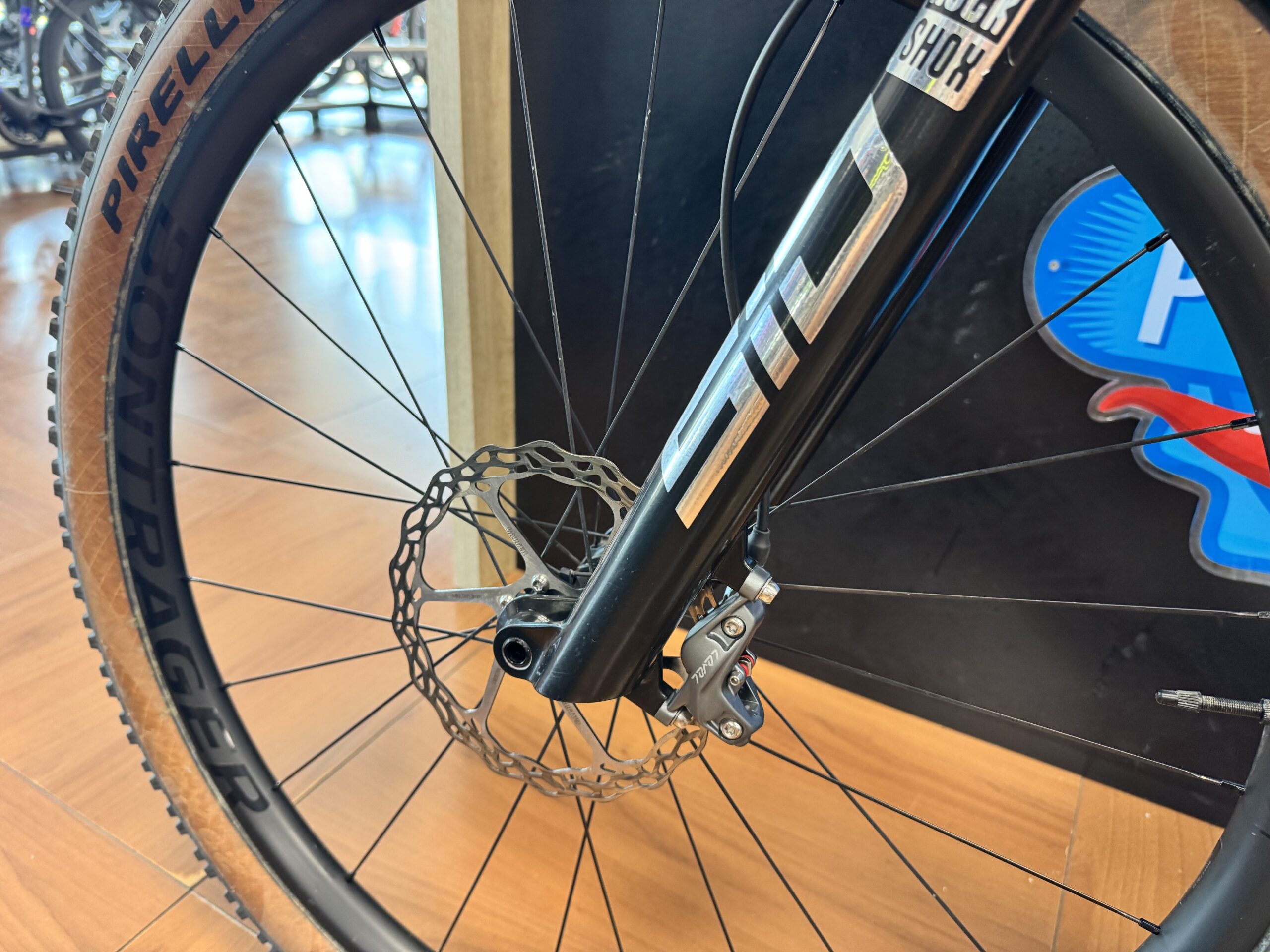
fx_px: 881
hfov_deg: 71.6
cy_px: 476
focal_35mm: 24
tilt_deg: -27.1
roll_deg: -1.8
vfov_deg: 56.8
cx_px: 635
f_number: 1.78
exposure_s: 1/50
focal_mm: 6.76
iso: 250
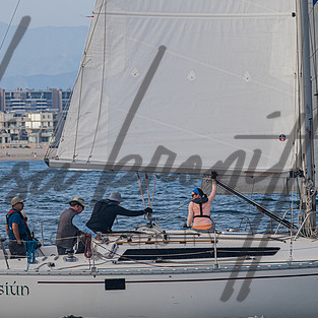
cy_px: 128
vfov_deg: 4.8
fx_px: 3804
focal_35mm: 366
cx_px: 99
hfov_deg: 4.8
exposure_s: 1/800
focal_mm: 175
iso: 400
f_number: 6.3
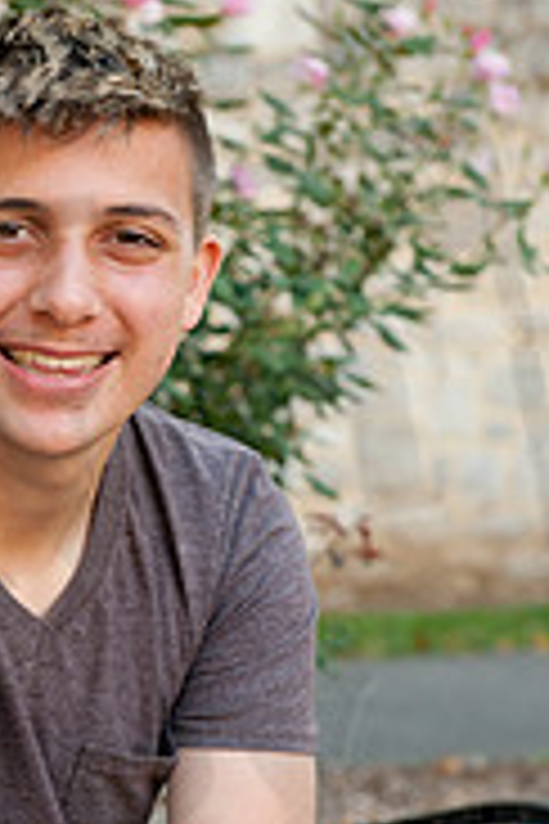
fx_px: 3934
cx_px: 7
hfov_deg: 7.9
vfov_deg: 11.9
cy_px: 644
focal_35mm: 172
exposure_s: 1/125
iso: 250
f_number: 5.6
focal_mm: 70
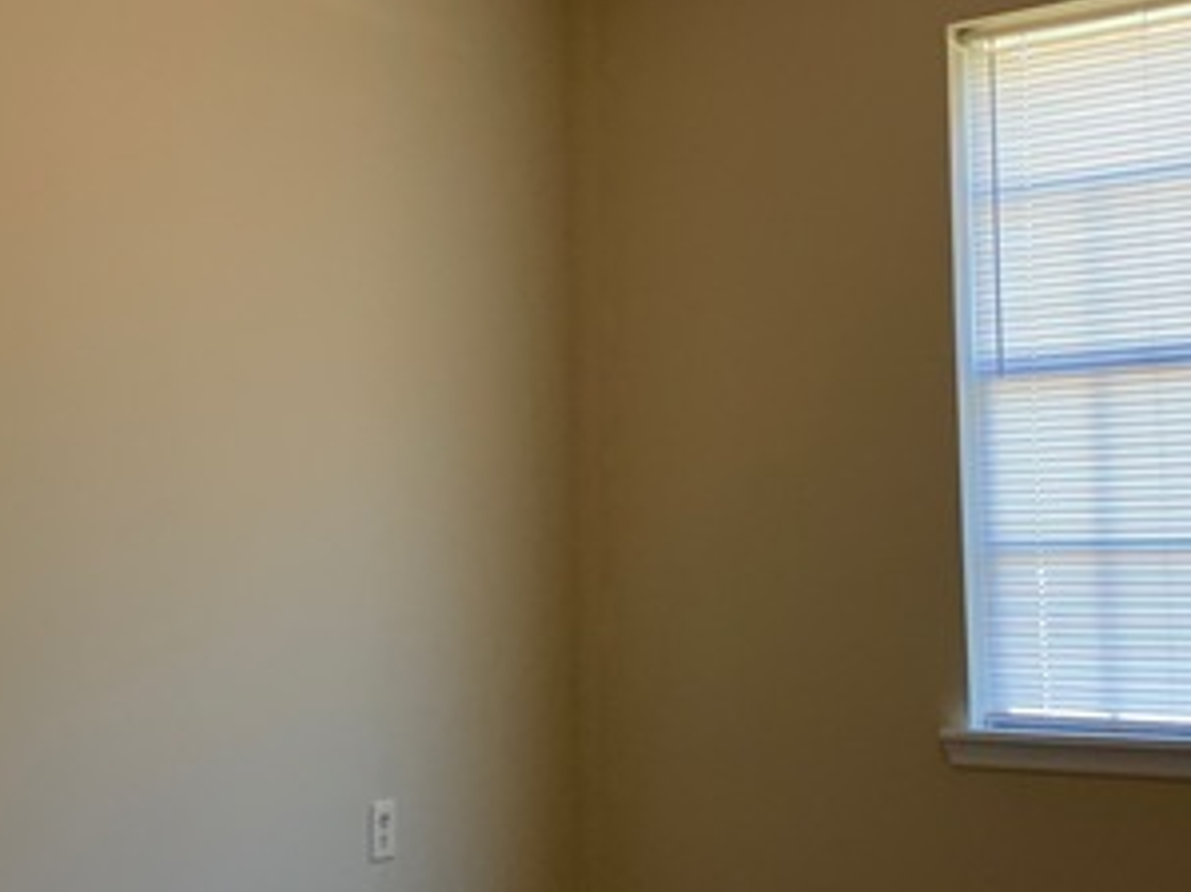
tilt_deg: +6.1
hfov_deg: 33.2
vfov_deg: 25.2
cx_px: 544
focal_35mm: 58
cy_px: 422
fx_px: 1995
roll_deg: +0.1
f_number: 1.8
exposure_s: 1/60
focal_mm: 4.25
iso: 125
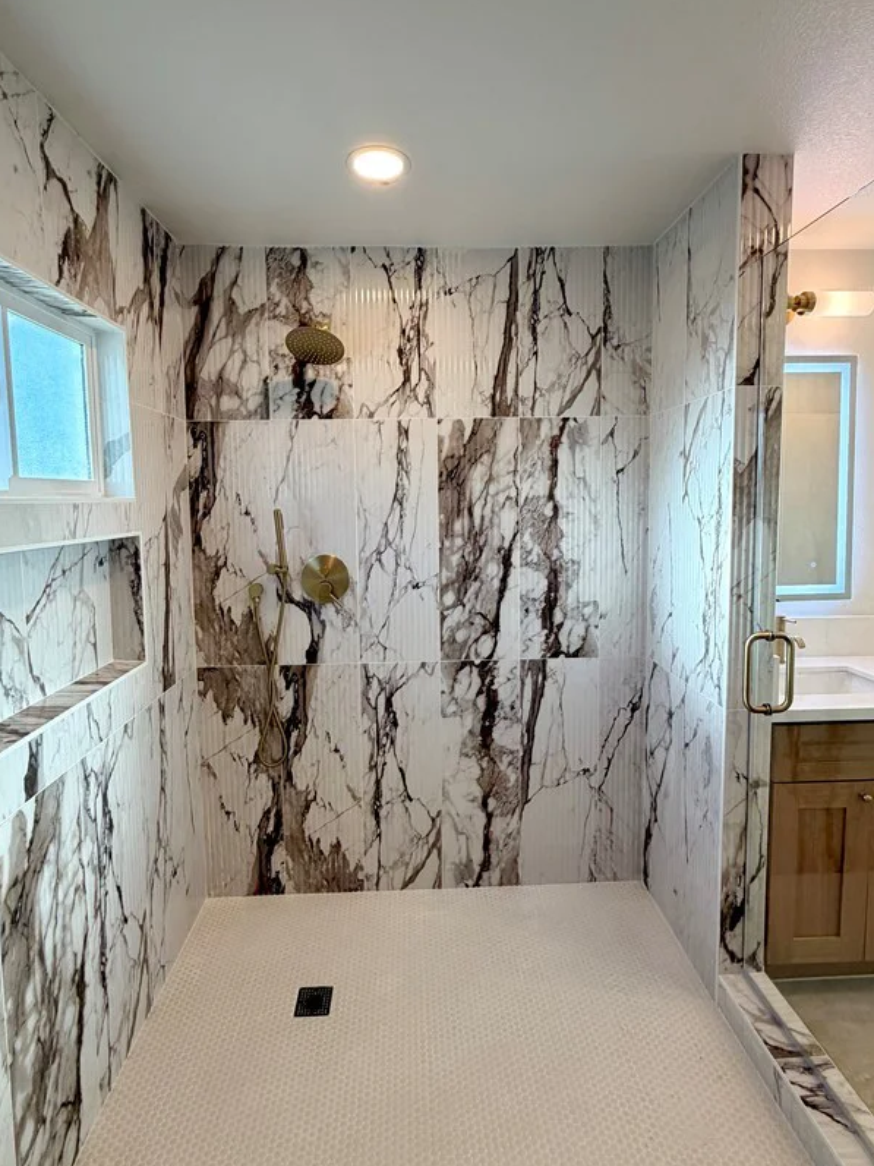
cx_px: 430
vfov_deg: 87.7
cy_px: 549
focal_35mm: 18
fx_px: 606
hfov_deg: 71.6
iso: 80
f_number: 2.2
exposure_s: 1/120
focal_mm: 2.22
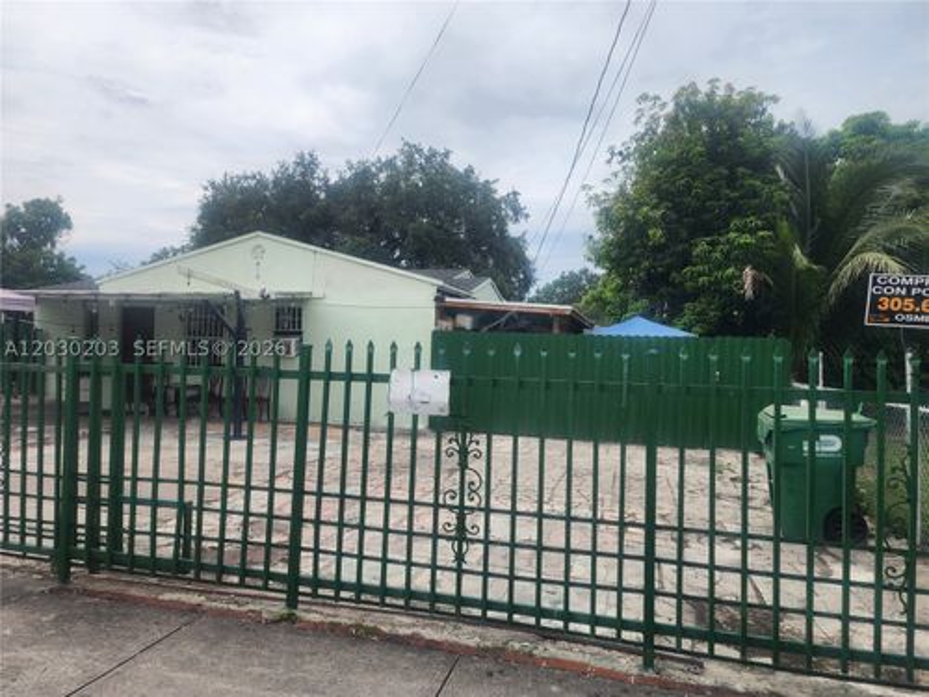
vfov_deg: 58.9
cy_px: 348
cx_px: 464
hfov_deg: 73.9
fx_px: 617
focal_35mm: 23
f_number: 1.8
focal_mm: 6.4
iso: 12
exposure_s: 1/1245
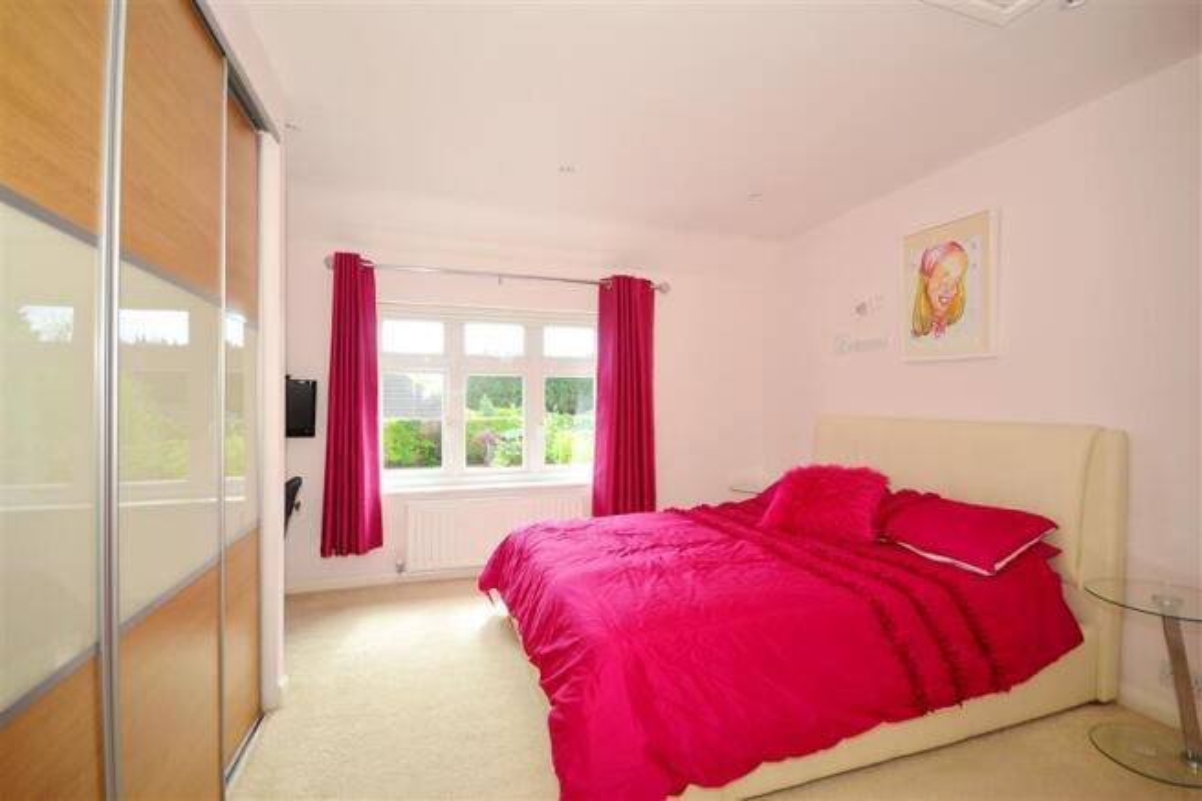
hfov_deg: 100.4
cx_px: 601
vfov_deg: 77.3
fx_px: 501
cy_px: 400
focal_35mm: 15
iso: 200
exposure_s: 1/100
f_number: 5
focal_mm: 10
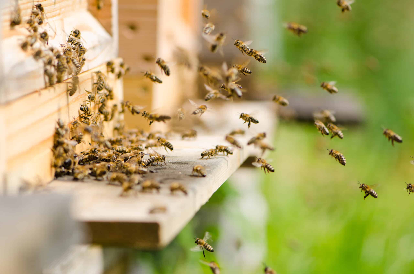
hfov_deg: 13.1
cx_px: 207
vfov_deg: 8.7
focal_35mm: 158
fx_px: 1808
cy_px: 137
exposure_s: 1/640
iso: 100
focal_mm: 105
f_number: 4.5
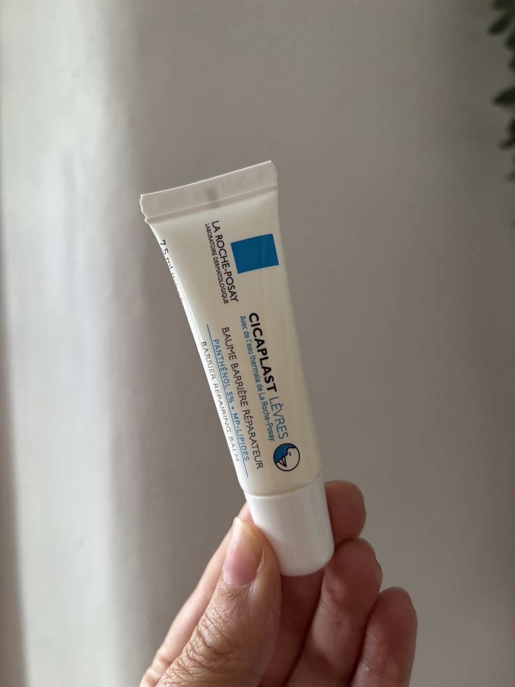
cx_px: 258
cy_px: 344
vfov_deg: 67.3
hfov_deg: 53.1
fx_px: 516
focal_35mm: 26
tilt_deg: +1.6
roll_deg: +2.7
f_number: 1.6
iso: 160
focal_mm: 5.96
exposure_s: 1/60
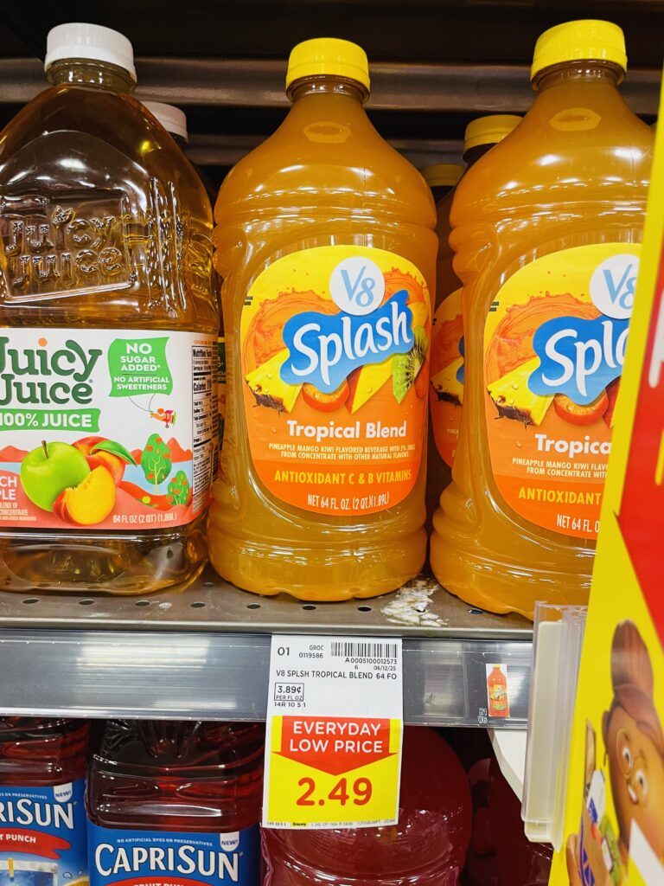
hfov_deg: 53.1
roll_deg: -0.1
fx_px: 665
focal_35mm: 26
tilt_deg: -7.4
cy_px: 443
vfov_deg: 67.3
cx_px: 332
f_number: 1.6
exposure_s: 1/60
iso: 100
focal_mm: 4.2
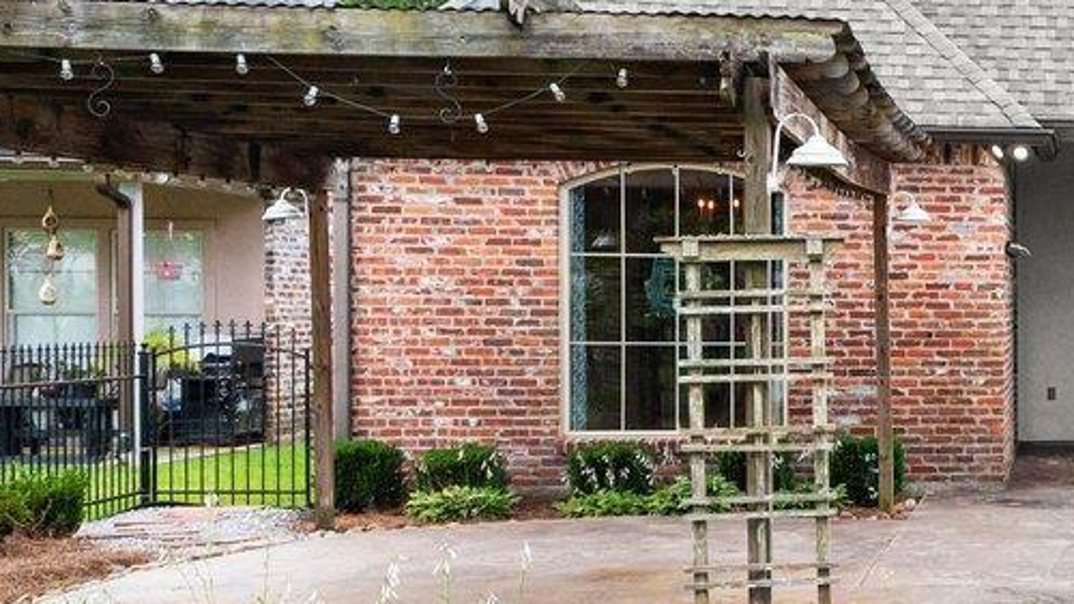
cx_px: 1394
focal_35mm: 60
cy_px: -97
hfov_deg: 28.6
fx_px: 1708
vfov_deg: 19.1
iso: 500
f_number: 10
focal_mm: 14
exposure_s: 1/320
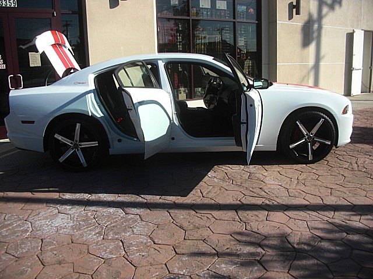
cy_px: 140
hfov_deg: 51.4
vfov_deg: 39.7
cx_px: 186
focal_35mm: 36
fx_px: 388
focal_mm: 6.3
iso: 50
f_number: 7.9
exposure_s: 1/125
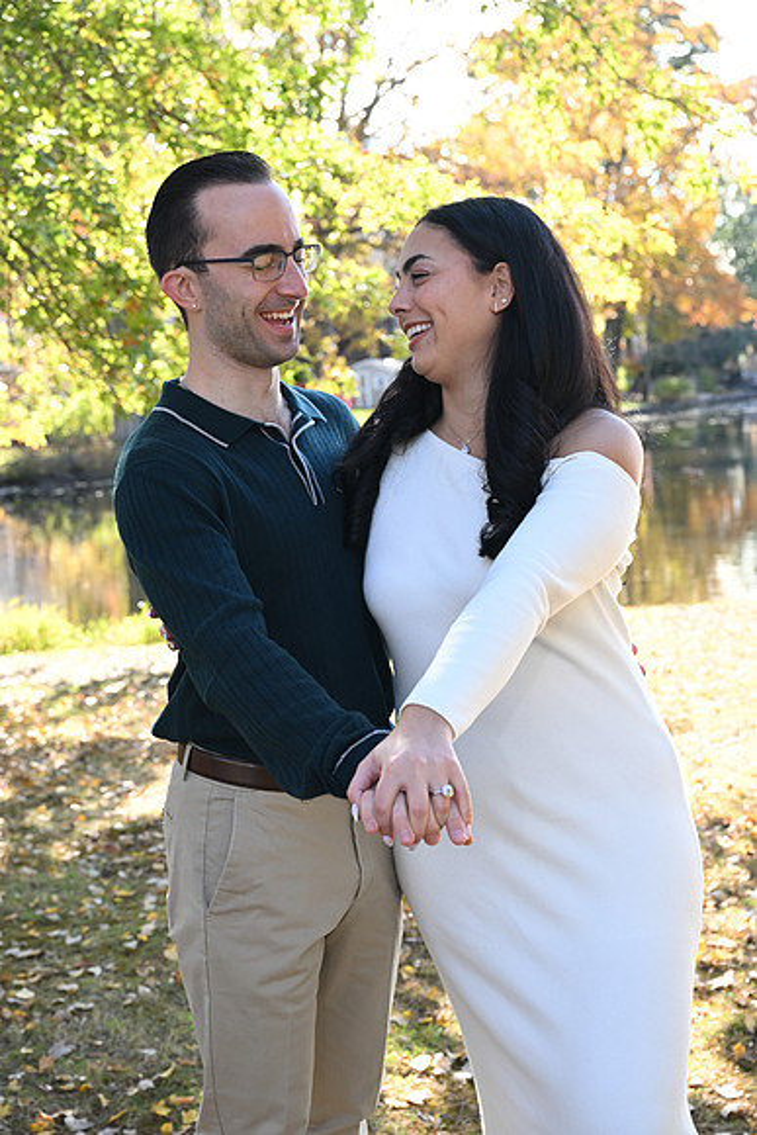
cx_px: 378
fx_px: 1639
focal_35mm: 52
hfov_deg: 26.0
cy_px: 568
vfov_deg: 38.2
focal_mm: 52
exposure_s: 1/80
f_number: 6.3
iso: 200
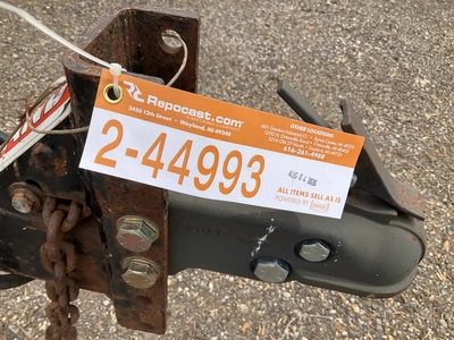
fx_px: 380
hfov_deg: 61.7
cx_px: 227
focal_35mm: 29
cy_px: 170
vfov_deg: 48.2
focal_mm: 3
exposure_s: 1/1490
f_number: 1.8
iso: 25
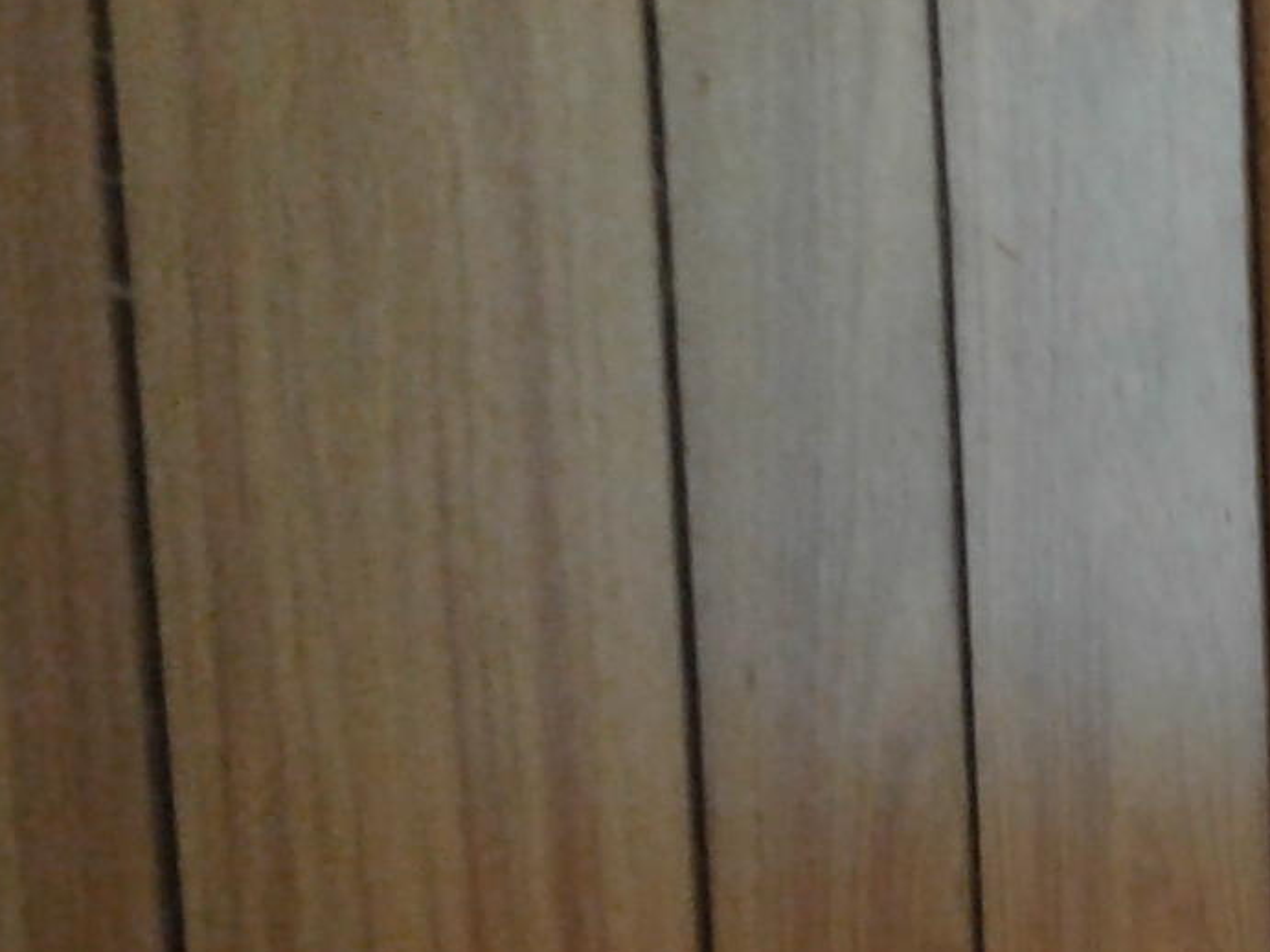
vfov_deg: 12.0
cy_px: 592
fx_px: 4512
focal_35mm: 123
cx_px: 1794
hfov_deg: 15.1
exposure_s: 1/16
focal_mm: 3.3
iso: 50
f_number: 2.2
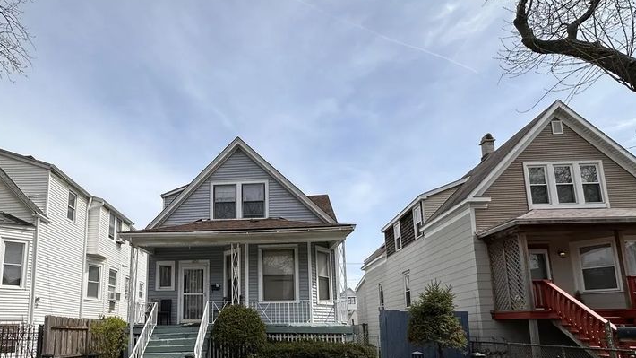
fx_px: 371
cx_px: 232
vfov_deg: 49.1
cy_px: 275
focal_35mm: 22
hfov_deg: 79.5
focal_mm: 2.22
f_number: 2.2
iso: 50
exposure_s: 1/2506
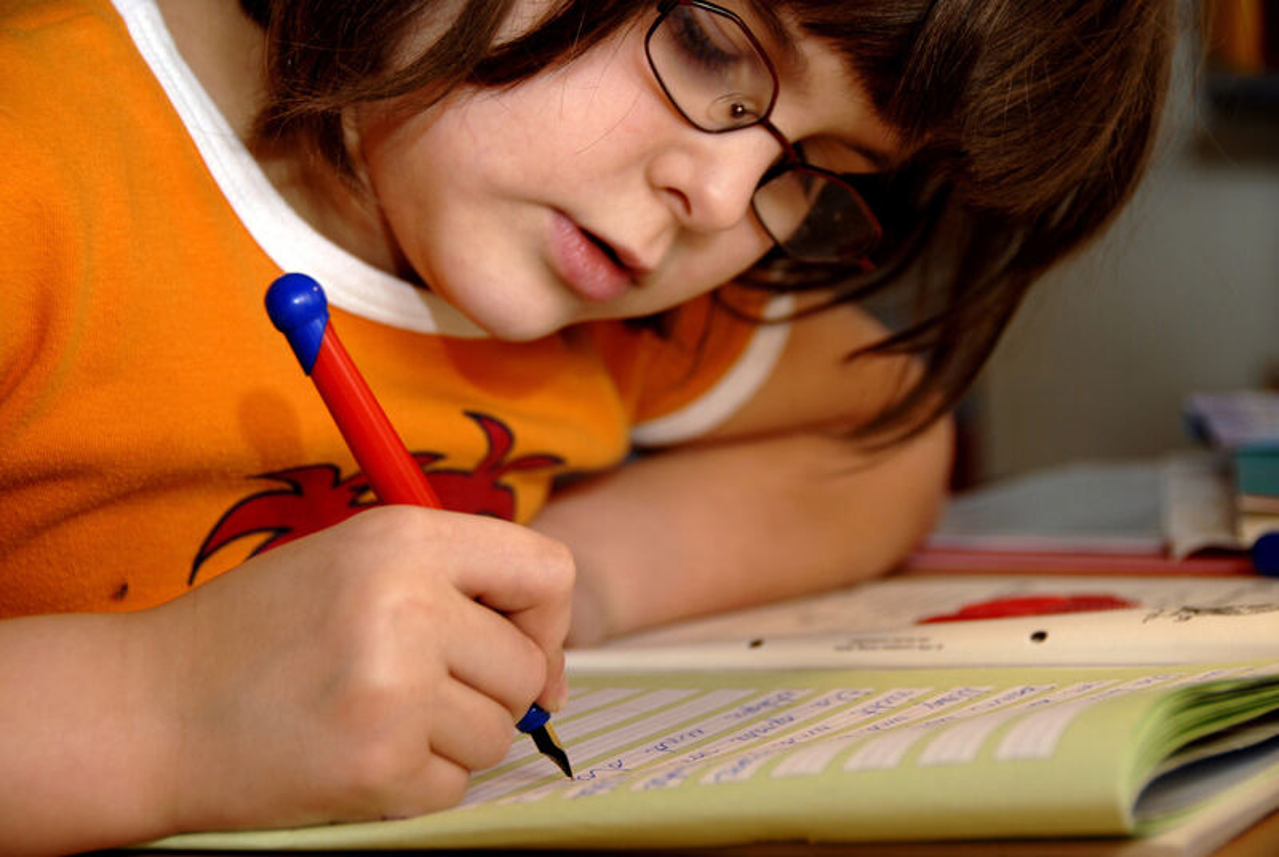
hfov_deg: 19.4
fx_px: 3736
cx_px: 640
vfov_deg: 13.1
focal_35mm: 105
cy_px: 428
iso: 100
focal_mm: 70
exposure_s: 1/60
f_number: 5
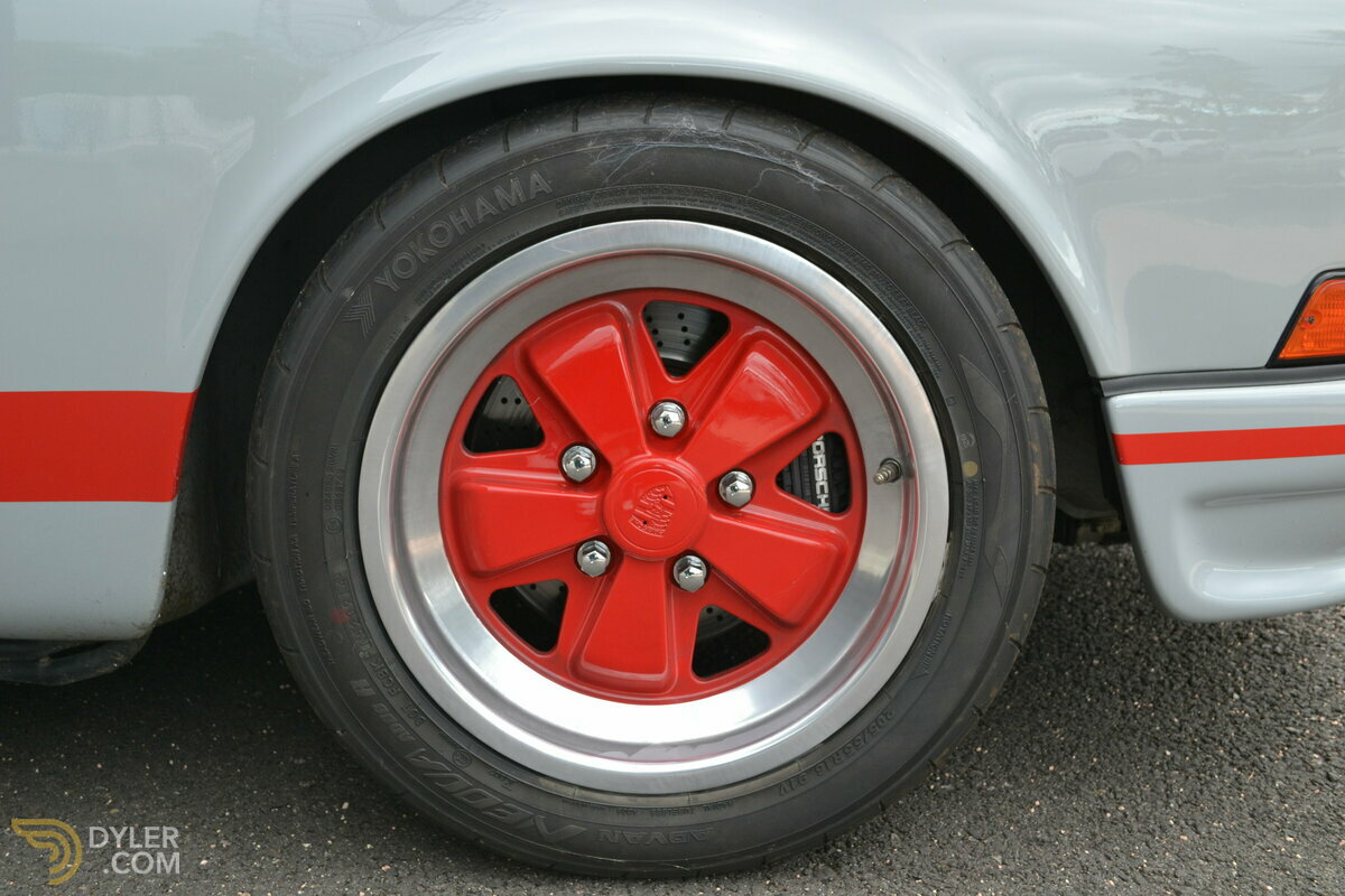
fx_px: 1457
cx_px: 672
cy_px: 448
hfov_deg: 49.6
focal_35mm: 39
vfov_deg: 34.2
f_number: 5.6
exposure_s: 1/125
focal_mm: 26
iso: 360
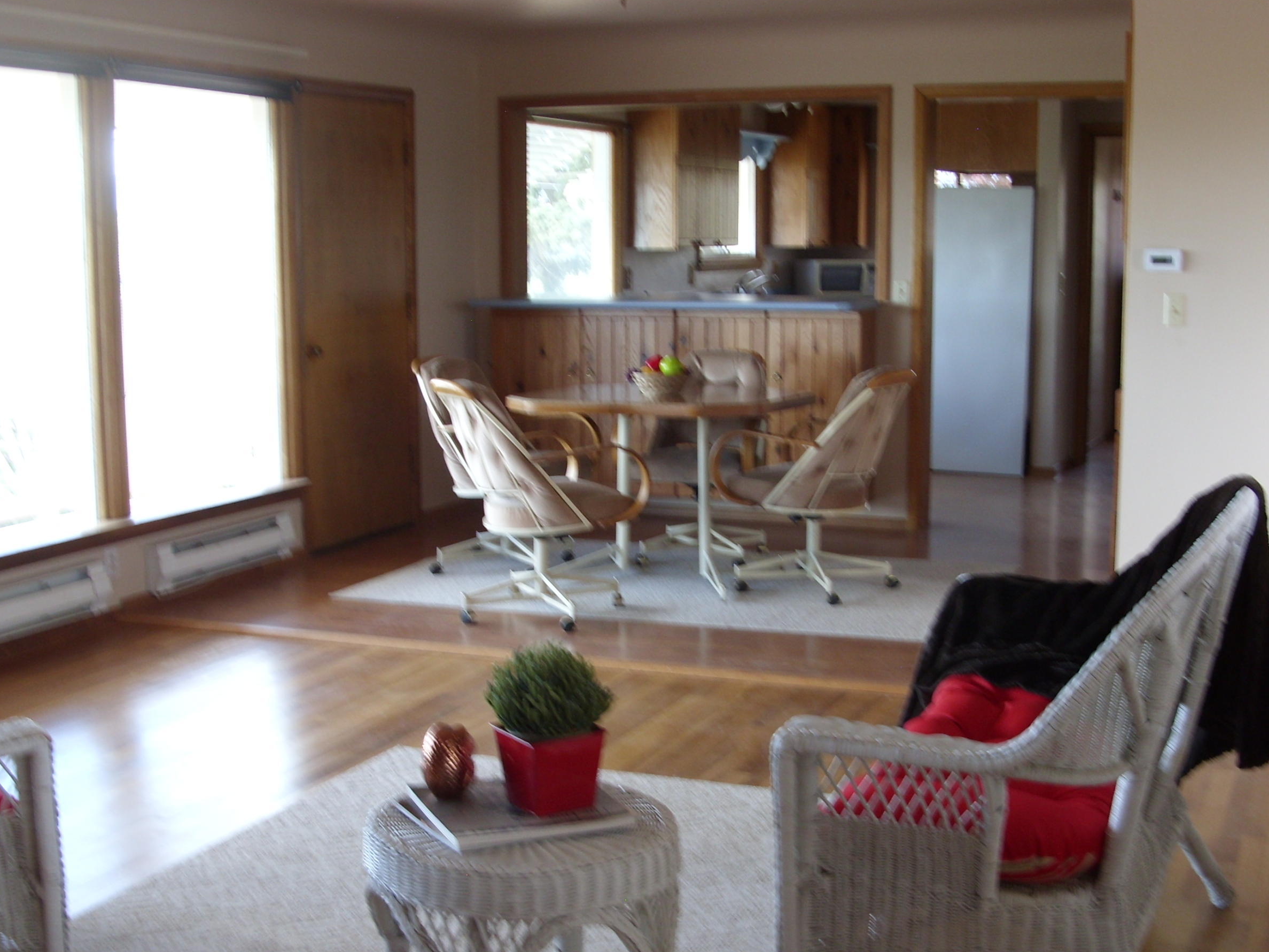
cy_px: 568
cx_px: 678
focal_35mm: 48
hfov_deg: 39.6
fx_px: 1760
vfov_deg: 30.2
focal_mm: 6.3
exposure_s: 1/30
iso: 50
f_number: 2.8
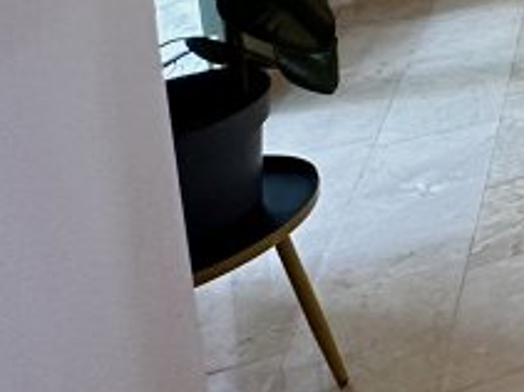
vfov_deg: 17.2
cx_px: 1125
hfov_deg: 17.3
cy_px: -337
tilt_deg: -8.2
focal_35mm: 68
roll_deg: +1.0
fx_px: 1029
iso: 200
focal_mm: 2.22
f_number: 2.2
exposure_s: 1/50
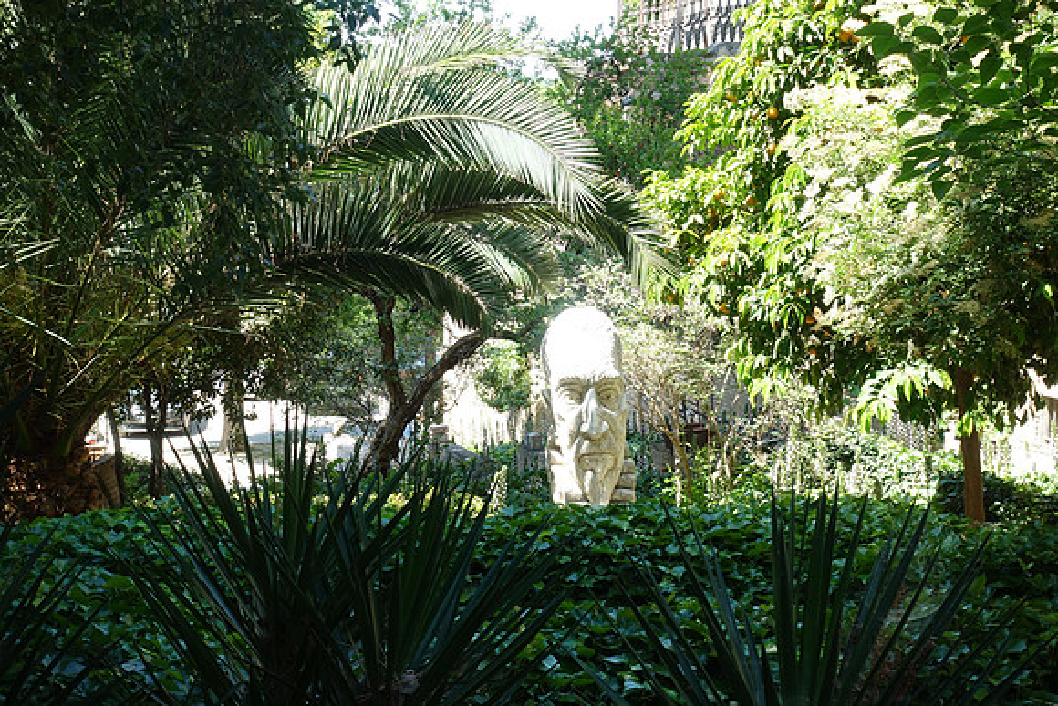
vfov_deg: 19.5
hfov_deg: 28.8
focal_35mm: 70
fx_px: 2058
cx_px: 529
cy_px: 353
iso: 125
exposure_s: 1/80
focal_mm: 25.59
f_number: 5
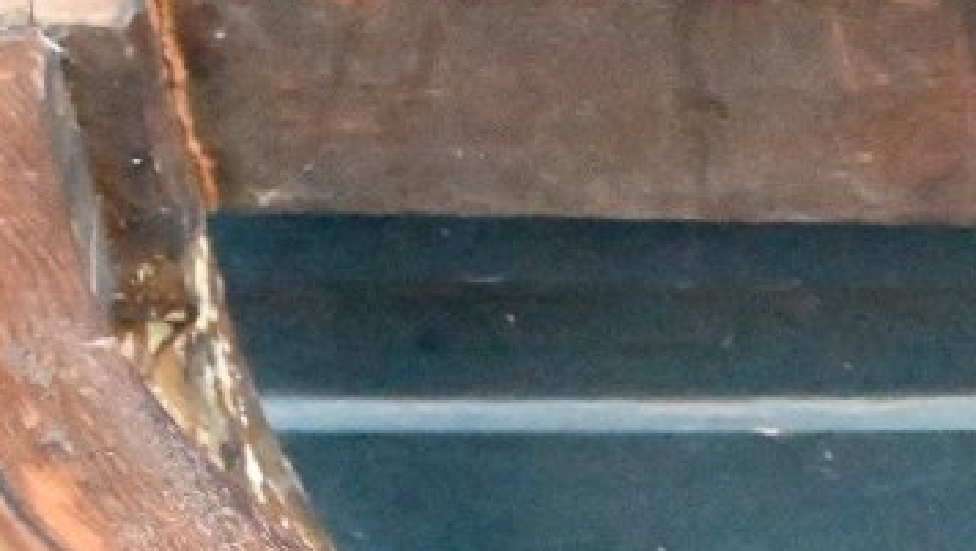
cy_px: 663
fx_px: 3494
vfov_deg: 8.9
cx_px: 1434
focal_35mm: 135
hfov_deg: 14.8
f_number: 6.3
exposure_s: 1/4000
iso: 45600
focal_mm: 25.5
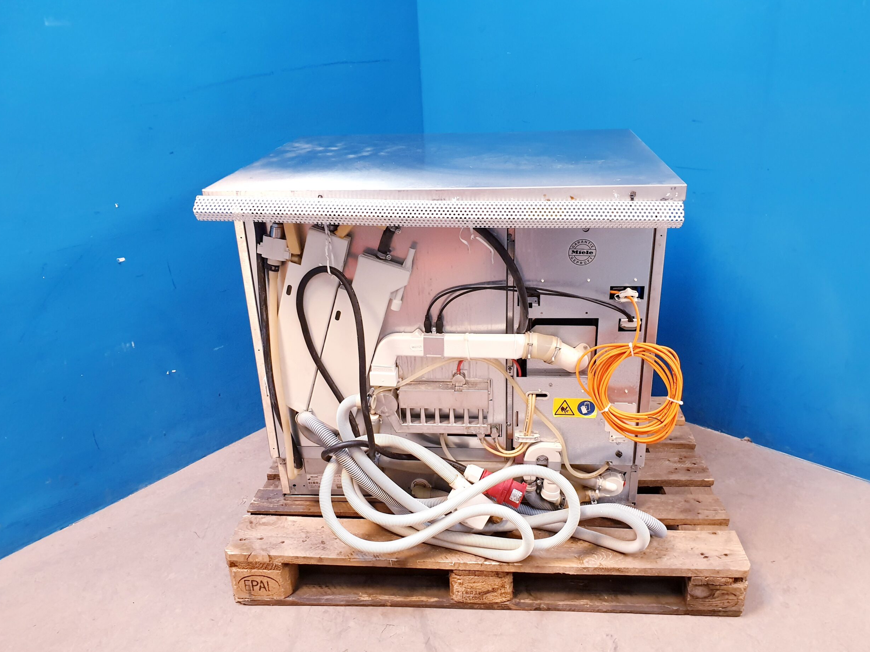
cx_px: 447
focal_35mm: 27
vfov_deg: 51.4
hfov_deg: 65.3
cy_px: 335
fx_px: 679
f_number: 2.4
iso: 320
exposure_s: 1/50
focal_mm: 4.3
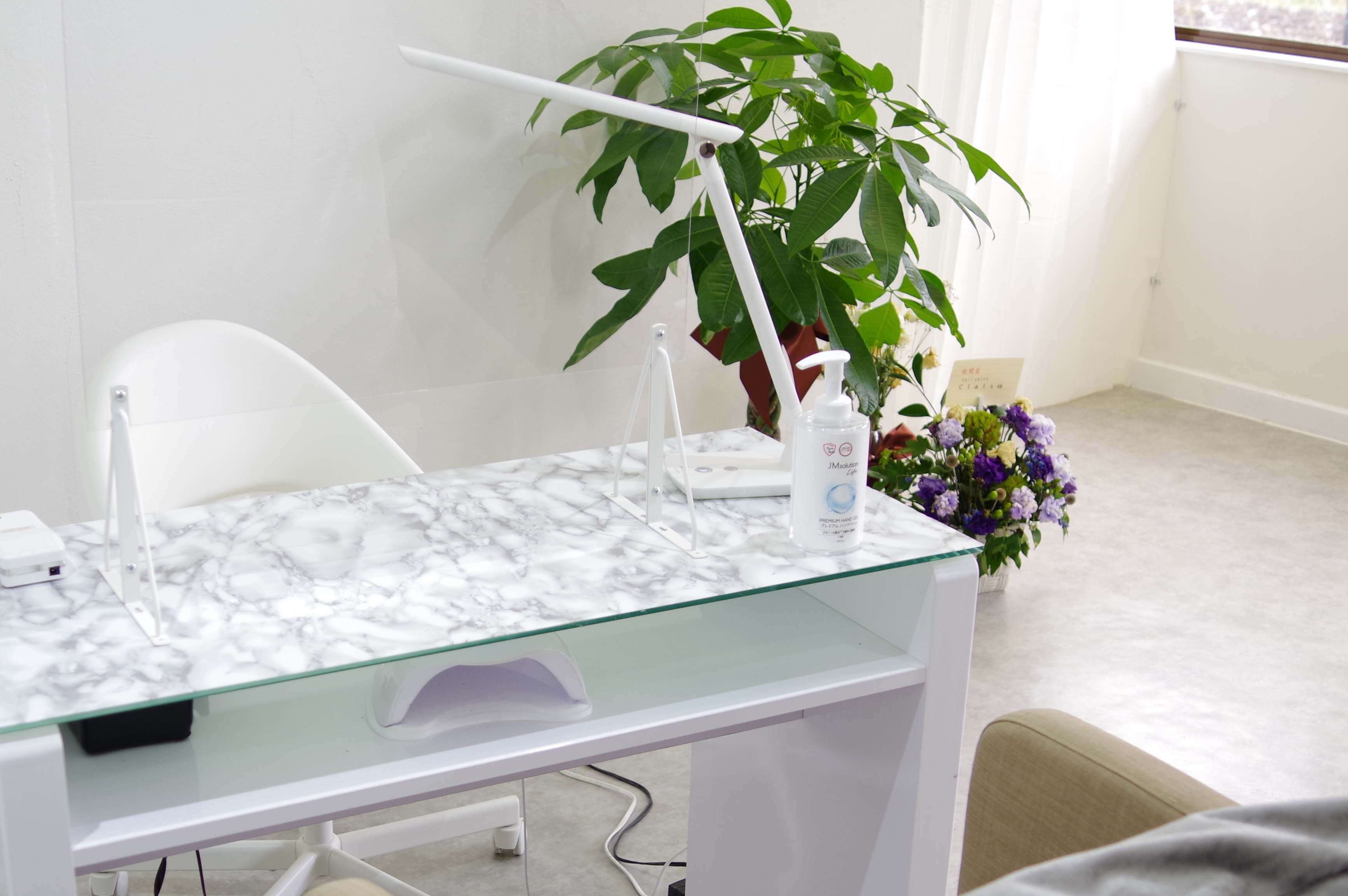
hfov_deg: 38.1
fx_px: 1945
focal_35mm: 52
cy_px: 657
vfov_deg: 25.7
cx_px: 566
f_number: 2.8
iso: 200
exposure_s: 1/60
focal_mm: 20
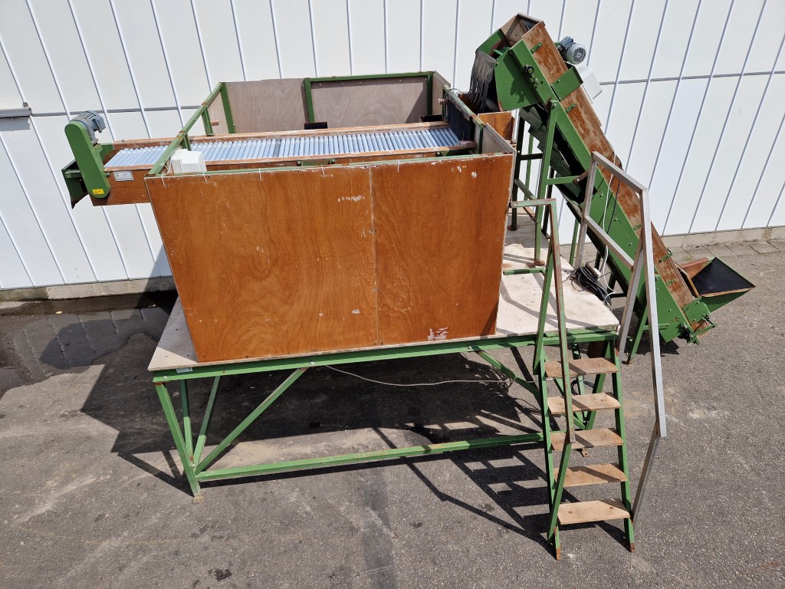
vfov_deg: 58.9
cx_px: 392
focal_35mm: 23
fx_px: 522
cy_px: 294
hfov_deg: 73.9
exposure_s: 1/2152
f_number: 1.8
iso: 50
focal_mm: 5.4
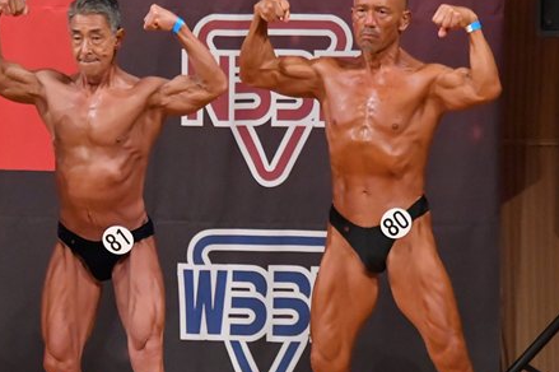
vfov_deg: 2.9
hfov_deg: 4.3
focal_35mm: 477
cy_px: 209
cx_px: 173
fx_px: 7401
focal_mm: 180
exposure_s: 1/400
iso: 10000
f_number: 5.6
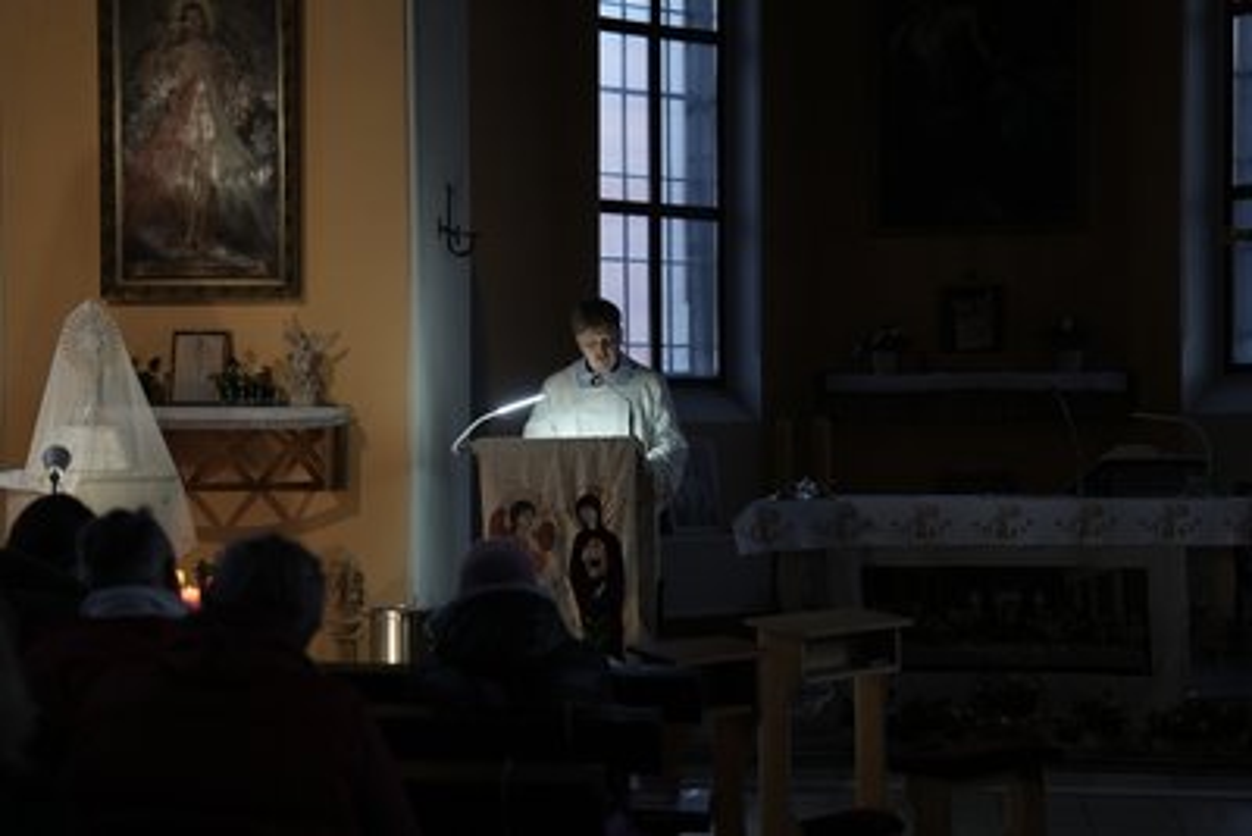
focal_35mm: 70
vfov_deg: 19.5
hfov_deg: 28.8
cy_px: 418
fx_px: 2435
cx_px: 626
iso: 500
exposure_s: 1/60
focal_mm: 70
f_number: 2.8
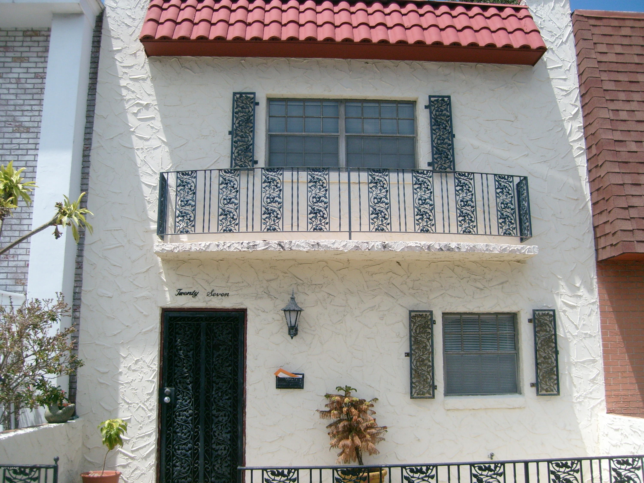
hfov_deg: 52.6
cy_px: 242
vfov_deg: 40.7
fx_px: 651
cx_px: 322
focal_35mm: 35
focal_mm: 5.8
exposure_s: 1/350
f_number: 7.1
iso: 80
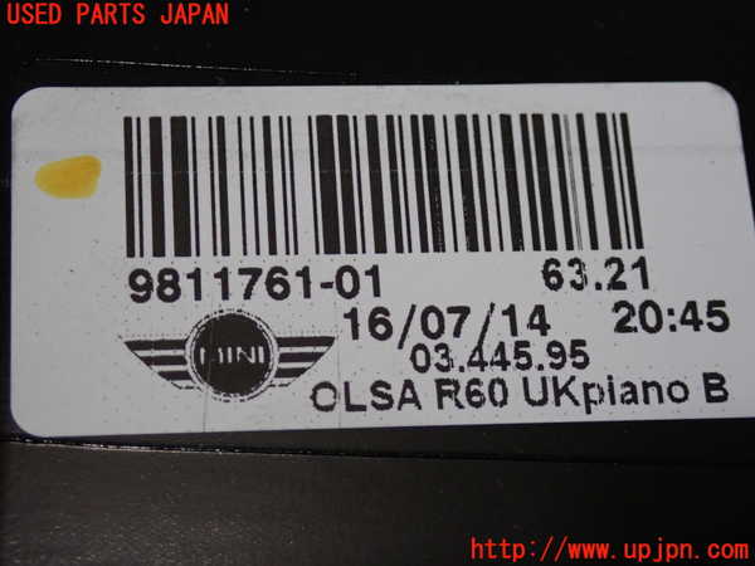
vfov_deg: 18.0
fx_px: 1788
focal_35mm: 82
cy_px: 283
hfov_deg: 23.8
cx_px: 378
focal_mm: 14.62
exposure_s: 1/60
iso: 800
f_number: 4.3
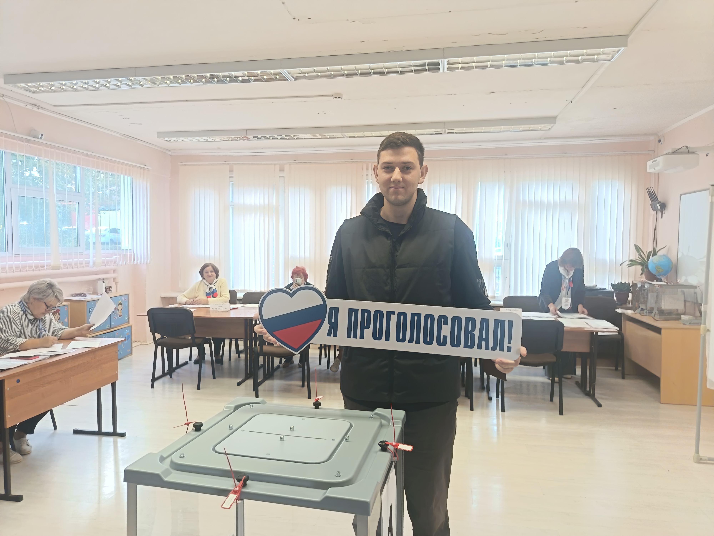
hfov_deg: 71.6
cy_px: 268
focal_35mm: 24
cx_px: 357
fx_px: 495
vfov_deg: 56.8
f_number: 1.75
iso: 414
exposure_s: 1/60
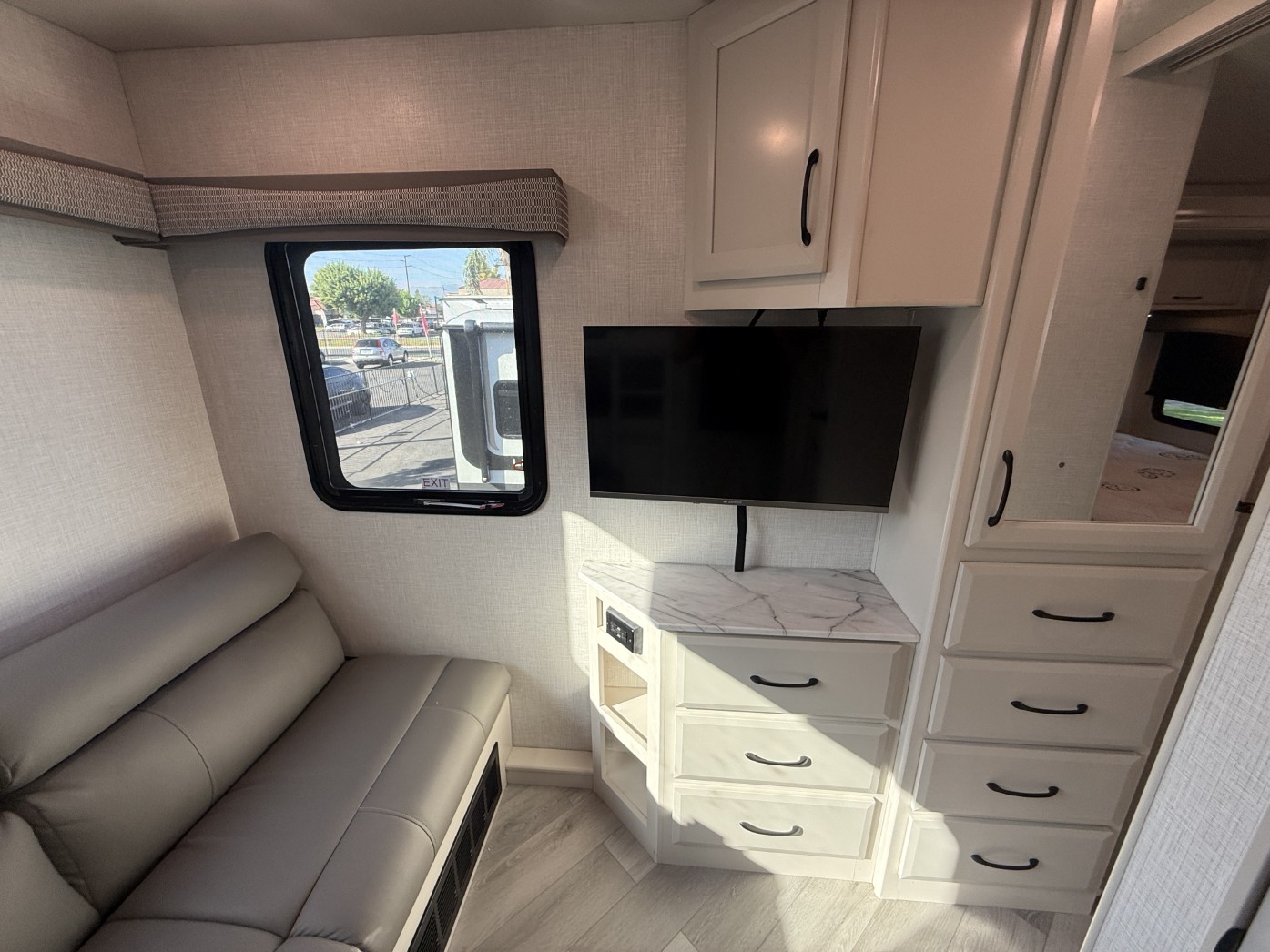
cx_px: 635
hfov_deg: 102.1
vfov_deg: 85.7
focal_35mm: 14
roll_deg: +0.8
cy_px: 476
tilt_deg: -17.2
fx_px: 514
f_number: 2.2
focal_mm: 2.22
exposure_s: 1/99
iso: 80
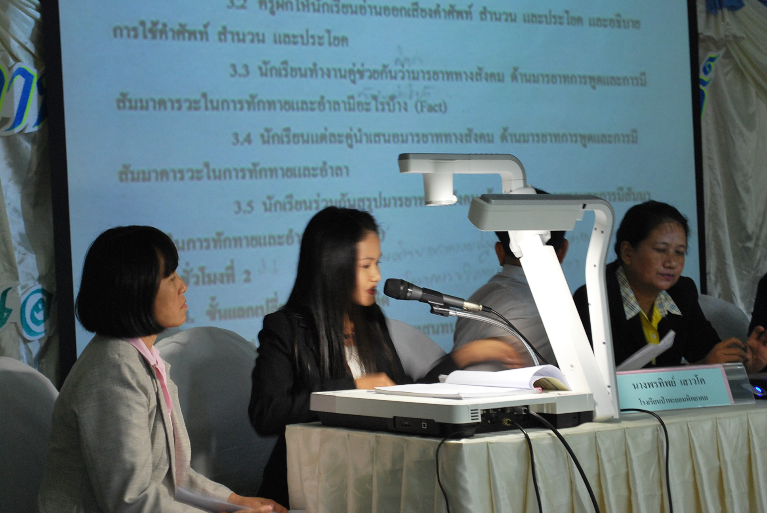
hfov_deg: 24.6
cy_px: 256
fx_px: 1760
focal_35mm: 82
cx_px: 384
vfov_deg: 16.6
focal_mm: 55
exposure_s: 1/8
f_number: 5.6
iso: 400
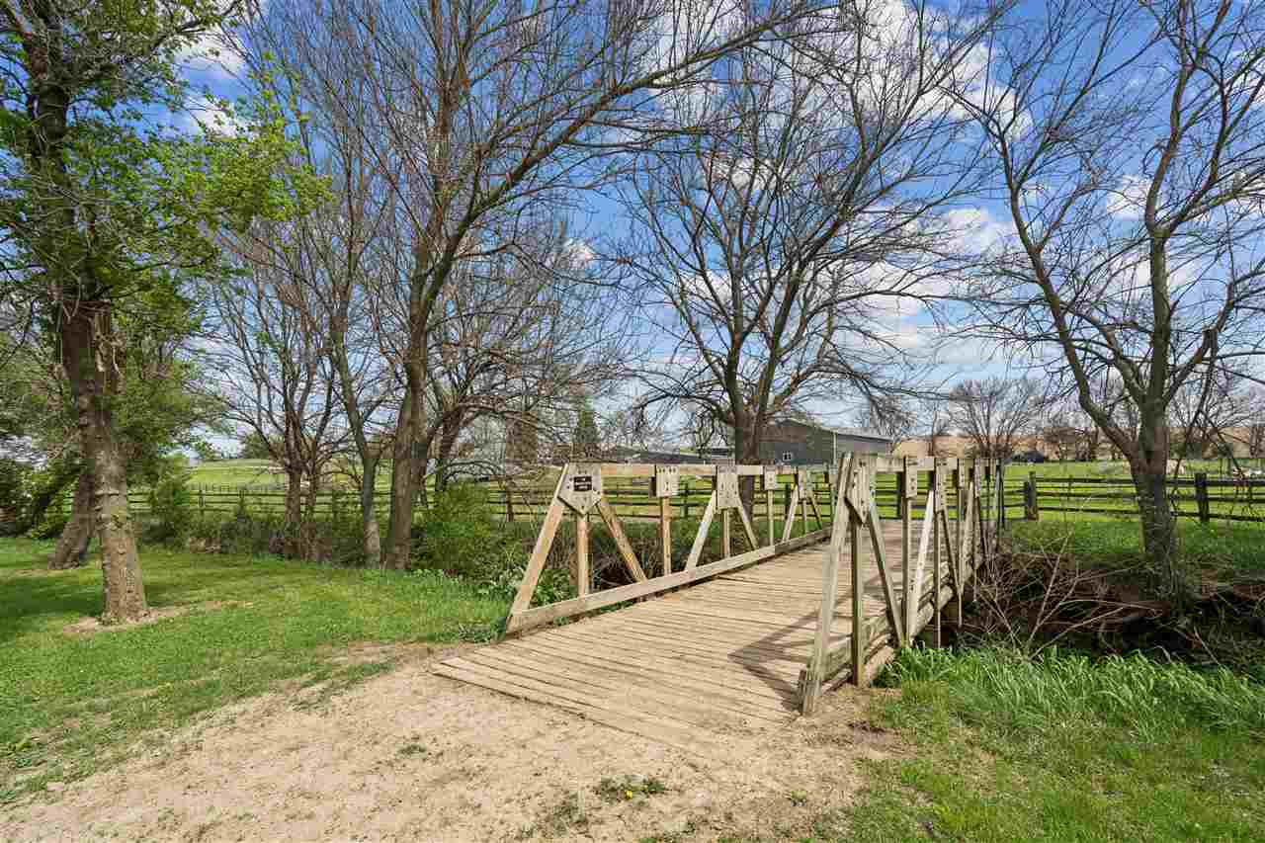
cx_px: 632
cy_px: 422
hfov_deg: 96.7
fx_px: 562
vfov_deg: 73.7
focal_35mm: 16
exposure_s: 1/1250
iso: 400
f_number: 8
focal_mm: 16
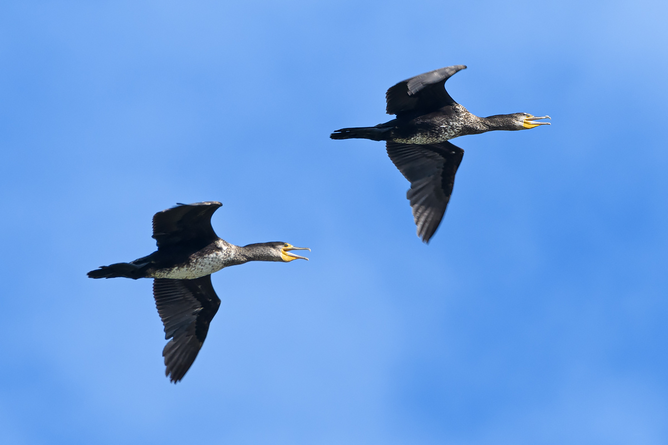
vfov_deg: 1.5
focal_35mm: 900
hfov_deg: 2.3
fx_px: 16699
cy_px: 222
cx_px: 334
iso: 200
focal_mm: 600
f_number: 9
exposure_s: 1/500
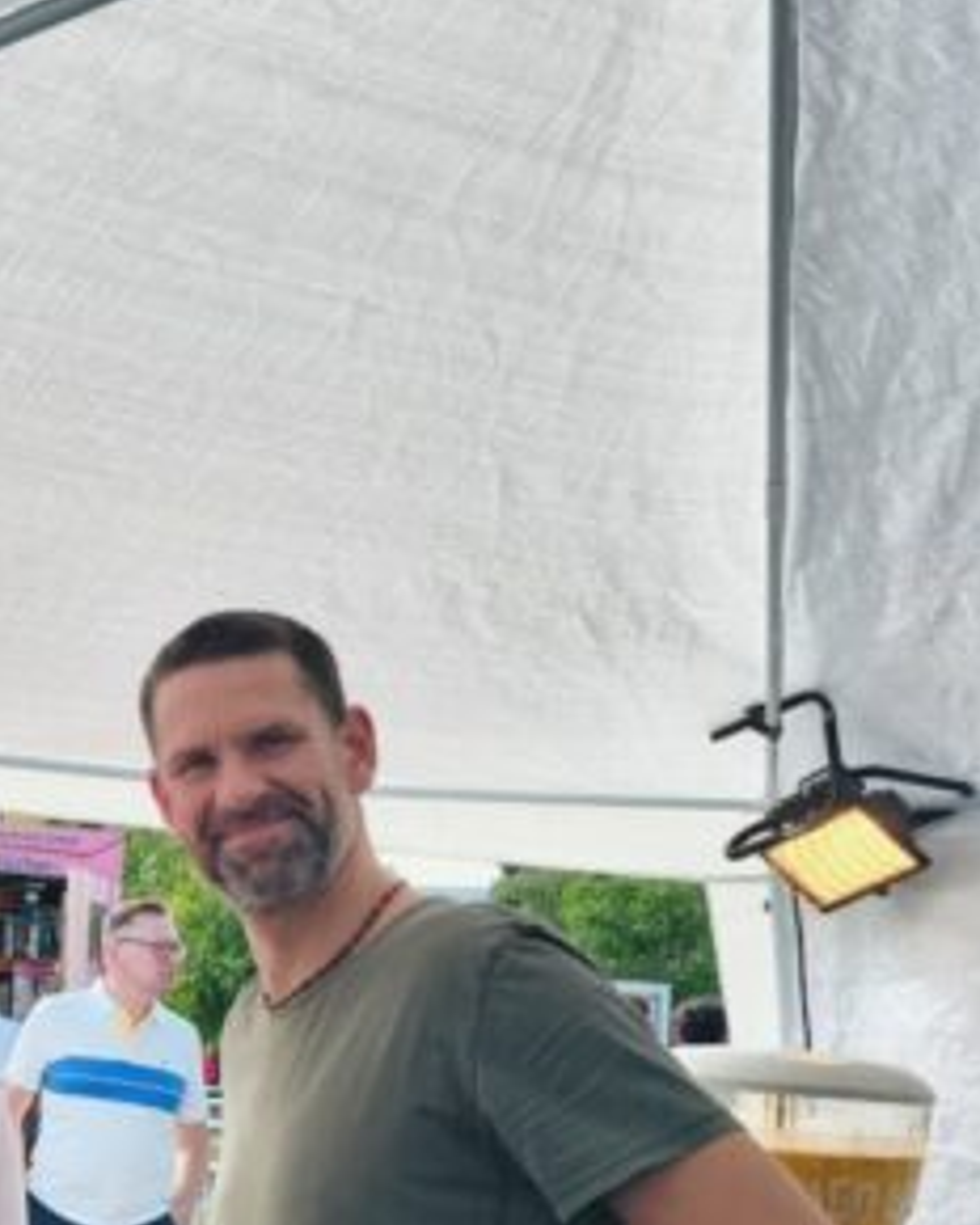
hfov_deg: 24.7
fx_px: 2030
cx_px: -182
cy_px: 858
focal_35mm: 56
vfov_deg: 33.2
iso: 101
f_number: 1.8
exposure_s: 1/547
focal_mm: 4.81
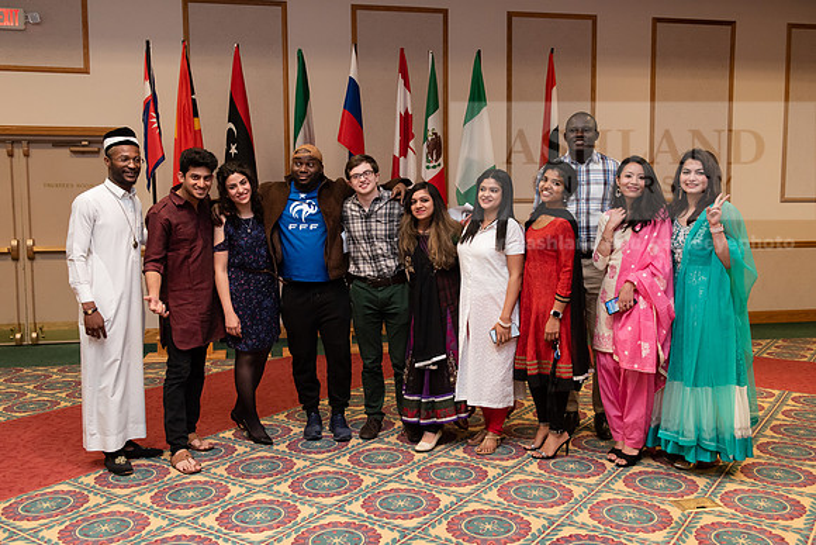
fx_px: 725
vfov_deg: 41.1
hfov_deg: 58.7
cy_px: 272
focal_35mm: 32
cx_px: 408
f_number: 6.3
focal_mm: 32
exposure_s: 1/200
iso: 2500
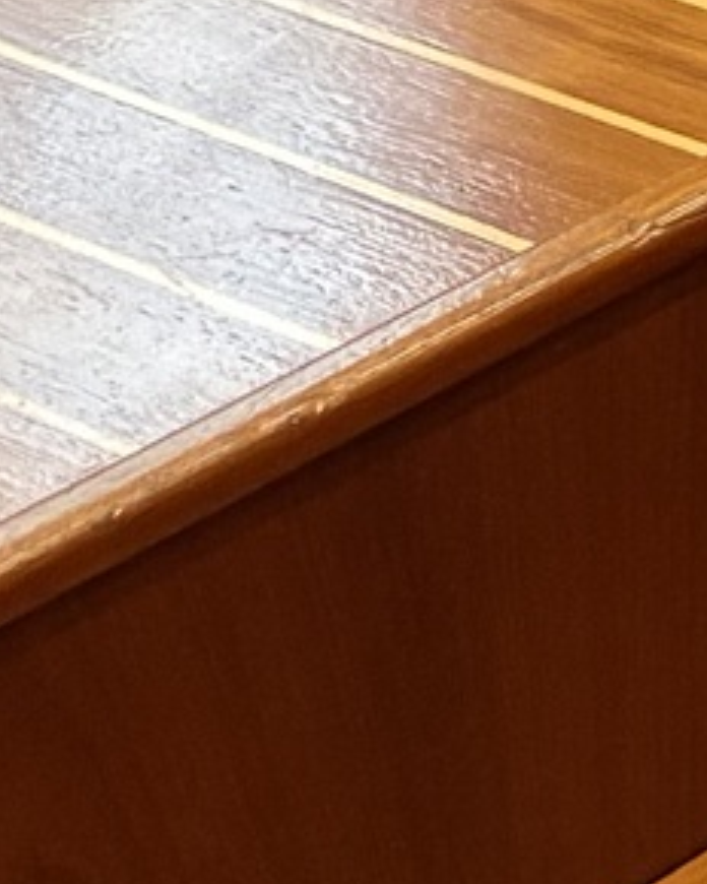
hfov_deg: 5.3
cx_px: 3626
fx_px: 5728
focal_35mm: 219
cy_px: -1456
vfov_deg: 8.0
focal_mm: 5.96
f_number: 1.6
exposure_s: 1/54
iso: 400
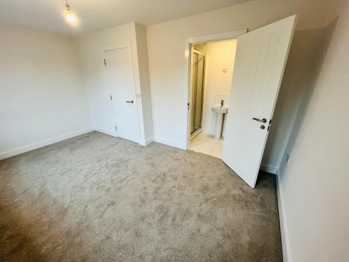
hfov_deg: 106.2
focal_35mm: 13
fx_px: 131
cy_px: 131
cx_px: 174
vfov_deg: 89.9
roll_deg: +0.3
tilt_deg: -21.7
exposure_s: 1/100
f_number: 1.8
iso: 125
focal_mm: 1.57
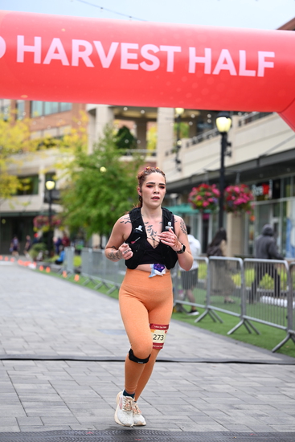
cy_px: 221
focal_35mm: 79
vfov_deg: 25.7
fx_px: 970
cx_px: 148
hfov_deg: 17.3
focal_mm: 79
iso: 640
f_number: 2.8
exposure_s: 1/2000
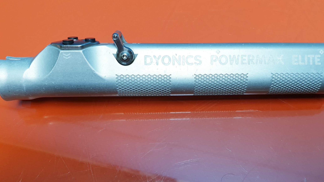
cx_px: 180
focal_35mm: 35
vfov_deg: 33.6
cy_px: 112
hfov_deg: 56.5
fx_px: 301
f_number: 2.4
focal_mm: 4.3
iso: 80
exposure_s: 1/50
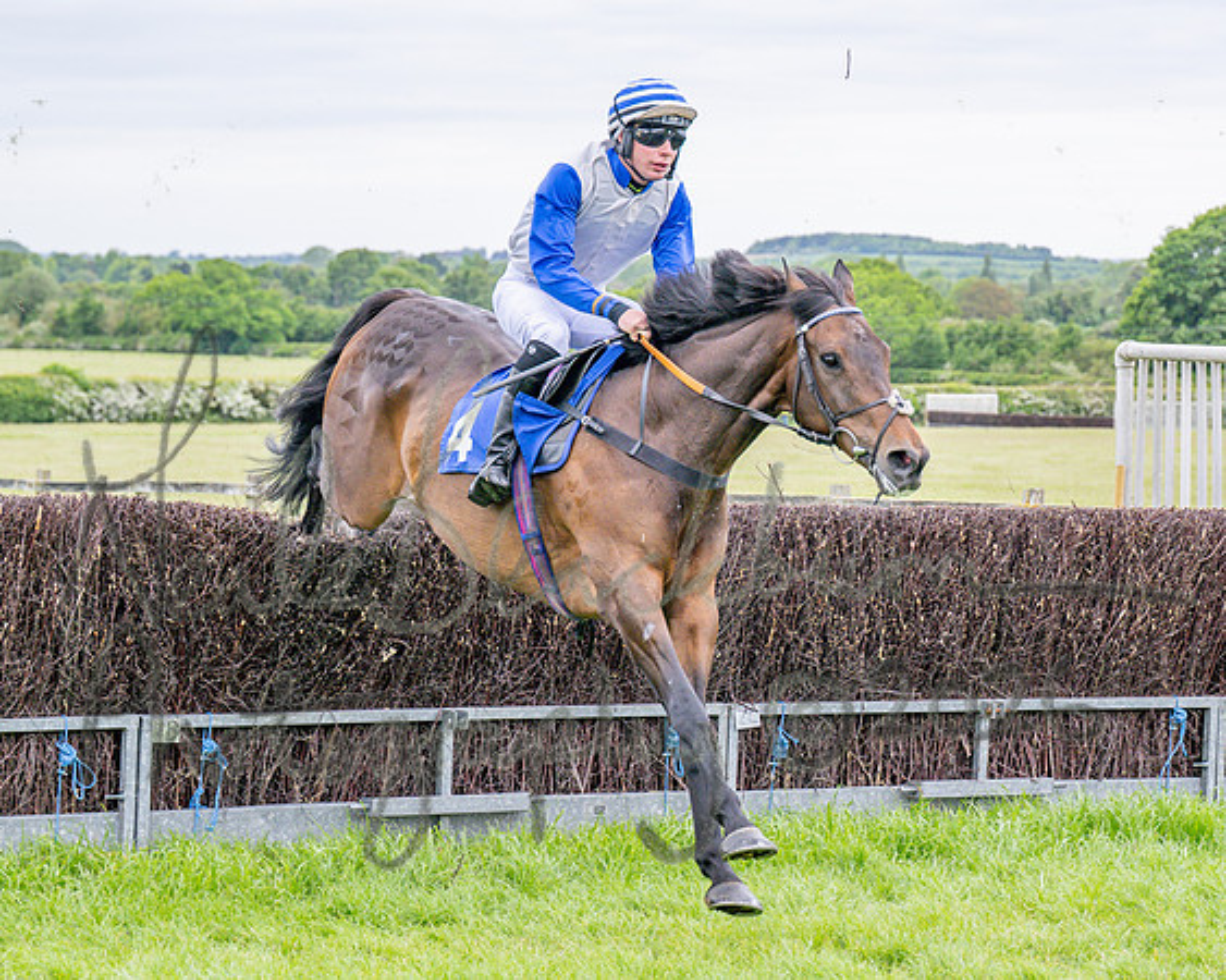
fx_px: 4156
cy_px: 432
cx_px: 870
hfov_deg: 16.7
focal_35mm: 115
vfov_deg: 13.4
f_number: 4
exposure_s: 1/1600
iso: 400
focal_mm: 70
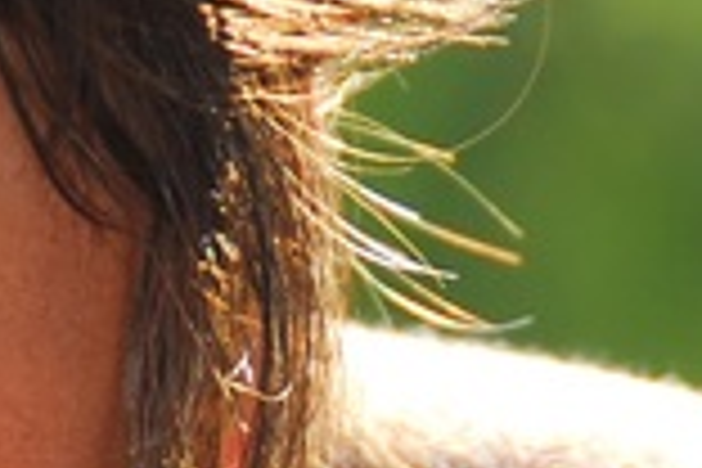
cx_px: 405
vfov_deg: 1.4
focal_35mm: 971
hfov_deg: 2.1
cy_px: 711
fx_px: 18933
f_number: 5.3
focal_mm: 90
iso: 100
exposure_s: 1/200
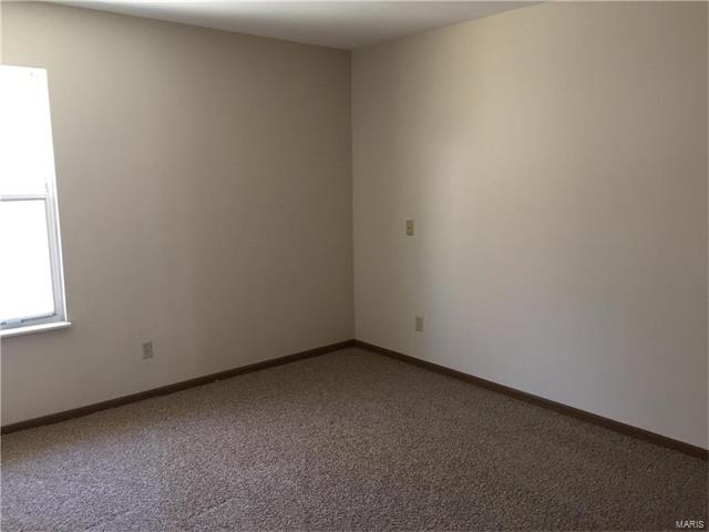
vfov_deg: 48.2
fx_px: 594
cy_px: 266
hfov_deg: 61.7
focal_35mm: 29
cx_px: 354
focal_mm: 4.15
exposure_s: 1/17
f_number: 2.2
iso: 125
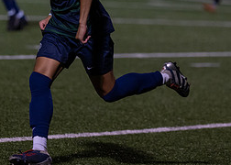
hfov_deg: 4.7
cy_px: 16
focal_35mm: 426
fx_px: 2795
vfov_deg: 3.4
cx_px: 87
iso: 2500
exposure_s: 1/1250
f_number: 2.8
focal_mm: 156
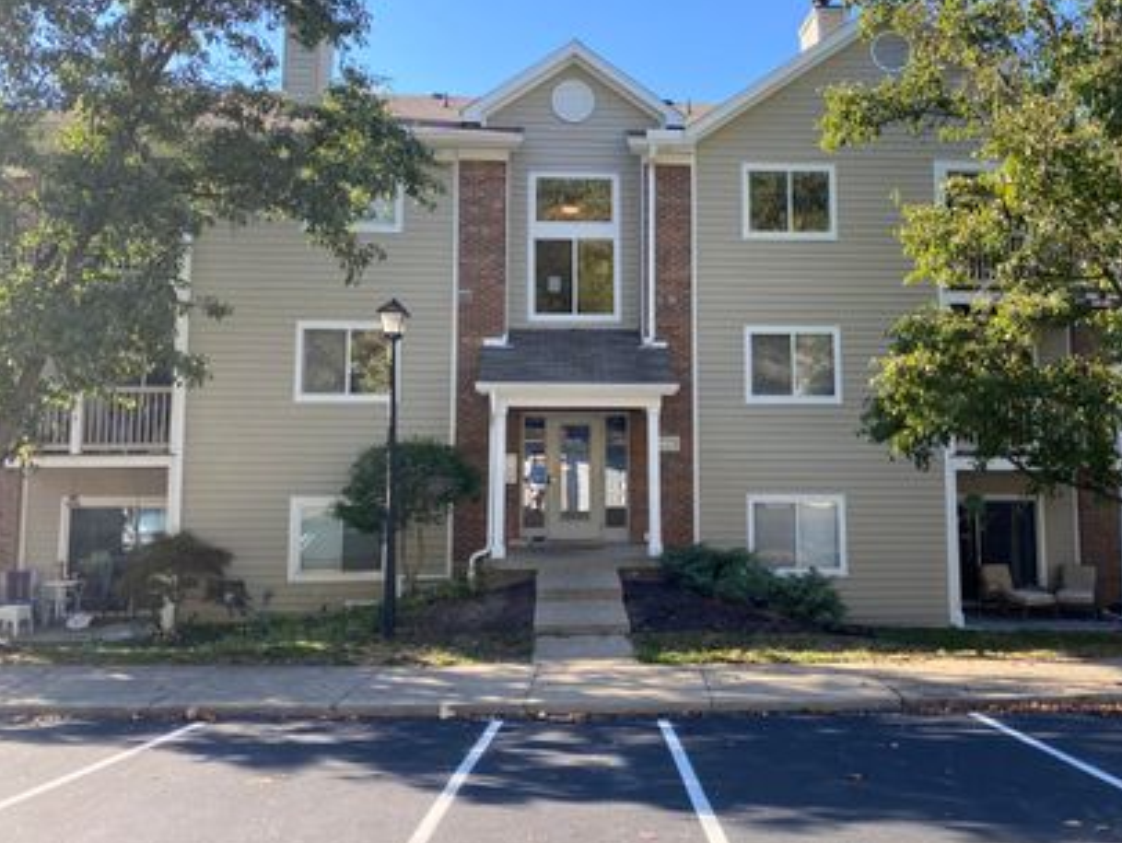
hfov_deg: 56.6
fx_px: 1038
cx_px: 641
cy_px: 363
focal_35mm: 32
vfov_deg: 44.1
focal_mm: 4.25
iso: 32
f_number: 1.8
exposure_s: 1/429
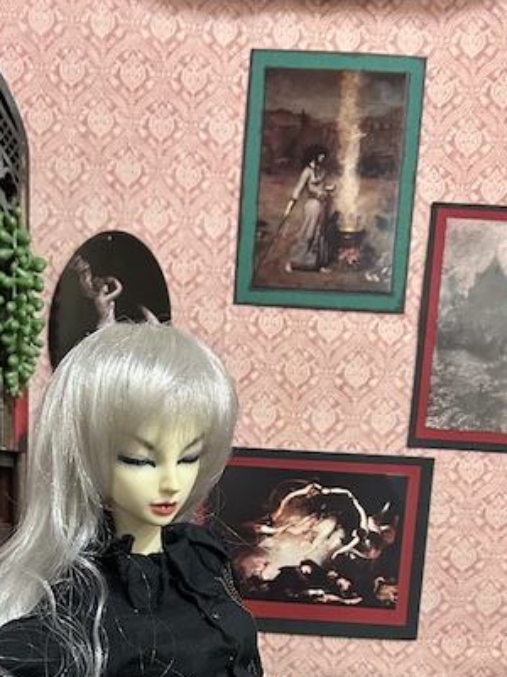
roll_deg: -3.2
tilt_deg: -8.7
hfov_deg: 27.8
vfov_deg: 34.2
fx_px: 1015
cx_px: 164
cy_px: 645
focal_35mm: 52
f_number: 1.5
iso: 500
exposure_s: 1/41
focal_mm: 5.7
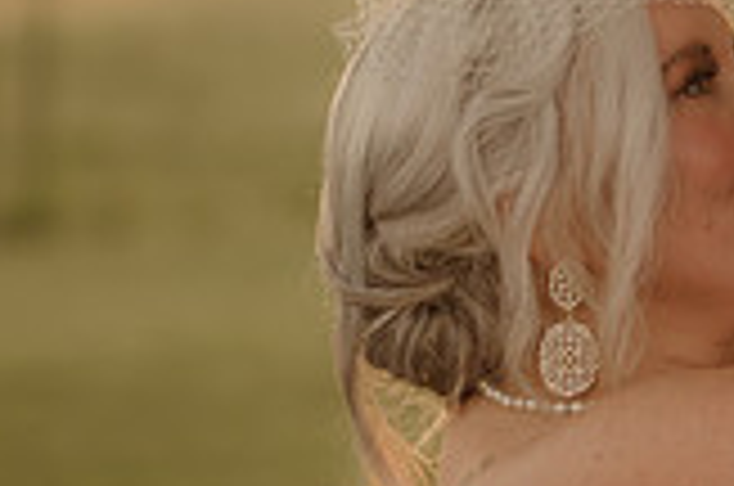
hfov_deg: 7.7
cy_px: 302
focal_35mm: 267
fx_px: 5433
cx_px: 829
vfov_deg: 5.1
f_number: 2.8
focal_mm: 50
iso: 200
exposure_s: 1/400
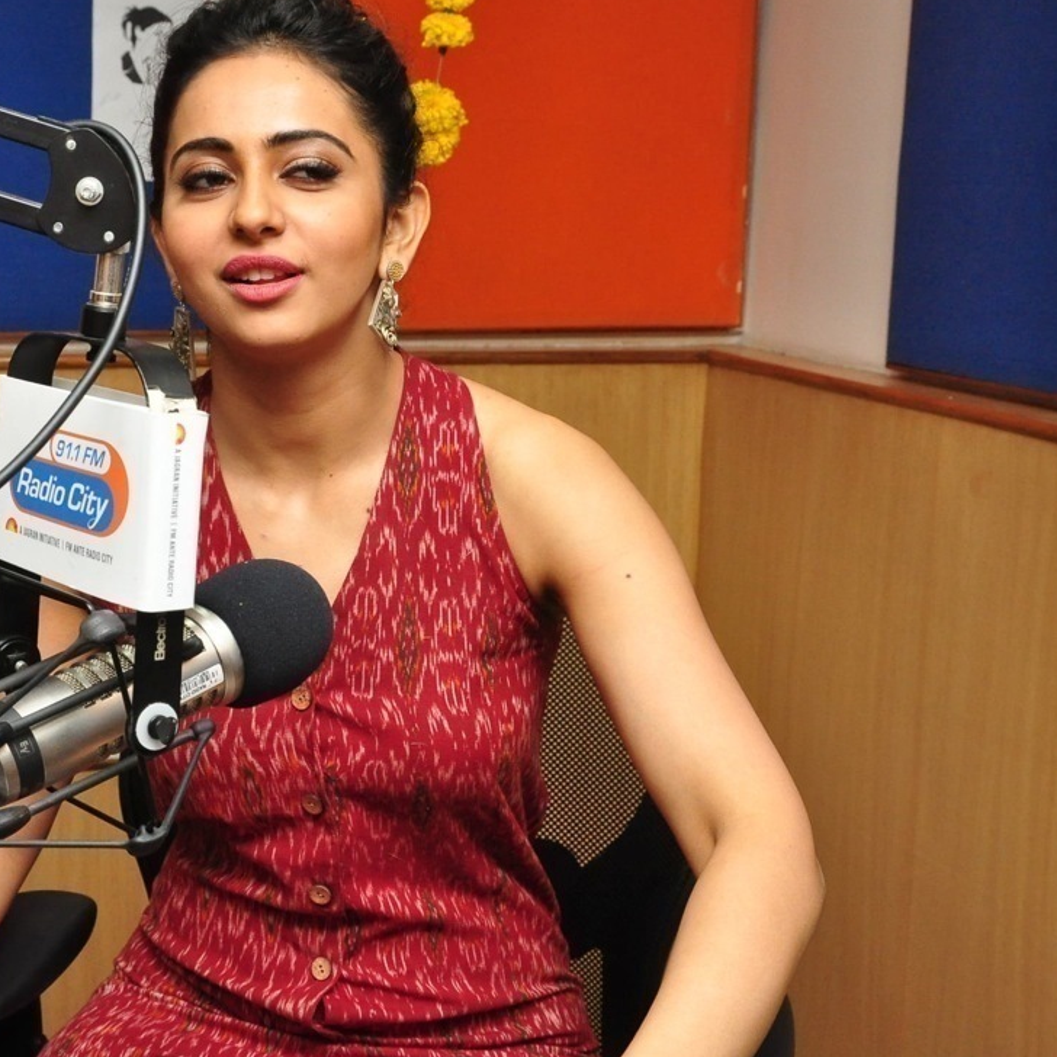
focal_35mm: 63
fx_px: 2176
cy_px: 522
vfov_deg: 27.3
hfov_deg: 27.1
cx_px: 344
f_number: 8
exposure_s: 1/125
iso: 1250
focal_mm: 30
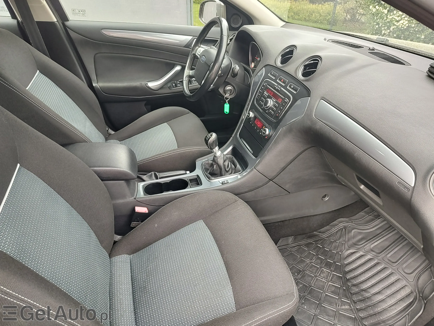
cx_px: 217
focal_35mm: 23
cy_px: 163
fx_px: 288
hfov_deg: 73.9
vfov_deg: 58.9
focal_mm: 5.56
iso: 100
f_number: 1.8
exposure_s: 1/130
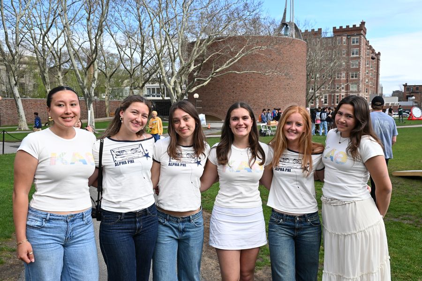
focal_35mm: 32
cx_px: 211
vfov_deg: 41.7
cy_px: 140
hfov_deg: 59.5
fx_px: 369
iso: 200
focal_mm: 21
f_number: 5.6
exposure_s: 1/500
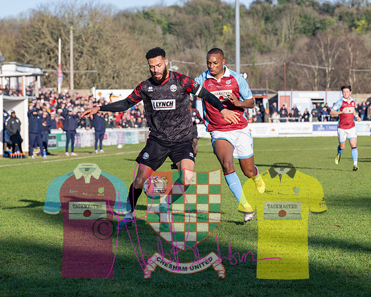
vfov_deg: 11.2
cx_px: 137
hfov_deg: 13.9
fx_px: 1515
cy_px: 160
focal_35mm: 138
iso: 800
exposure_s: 1/6400
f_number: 4
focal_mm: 70
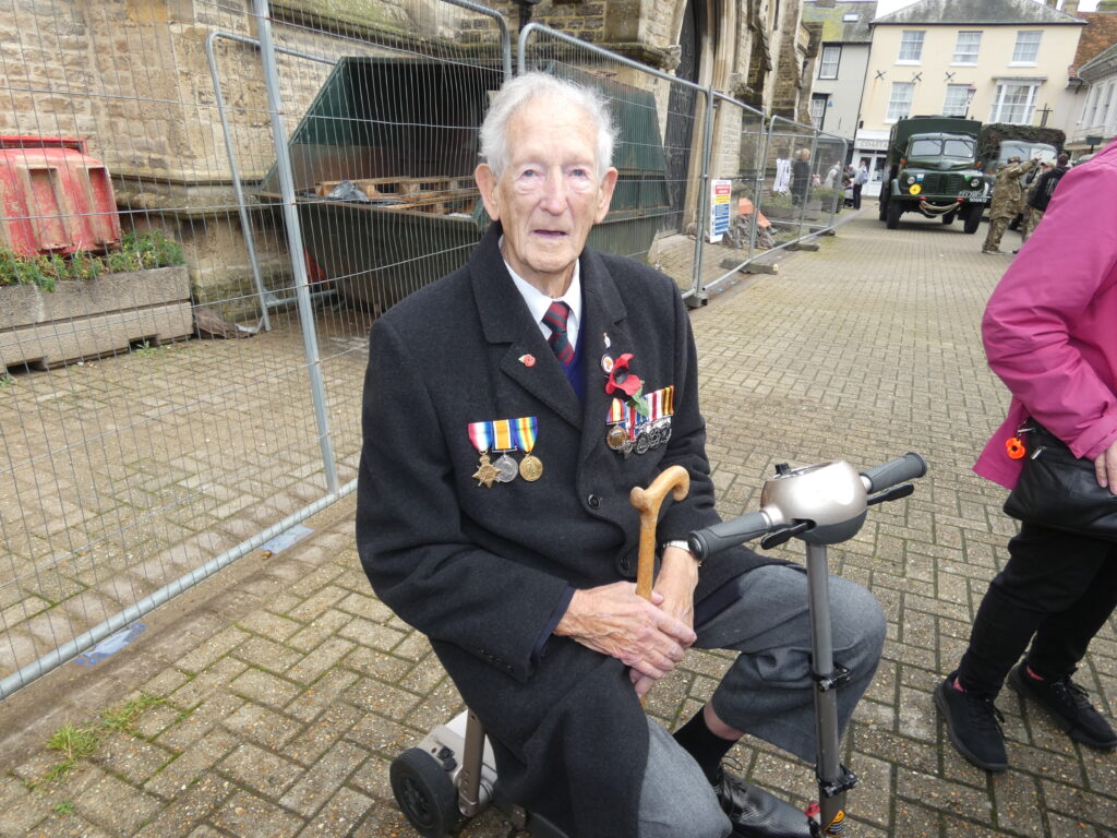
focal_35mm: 21
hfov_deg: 79.0
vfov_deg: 63.4
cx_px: 558
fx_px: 678
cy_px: 419
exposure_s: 1/160
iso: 80
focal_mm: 3.8
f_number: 2.9
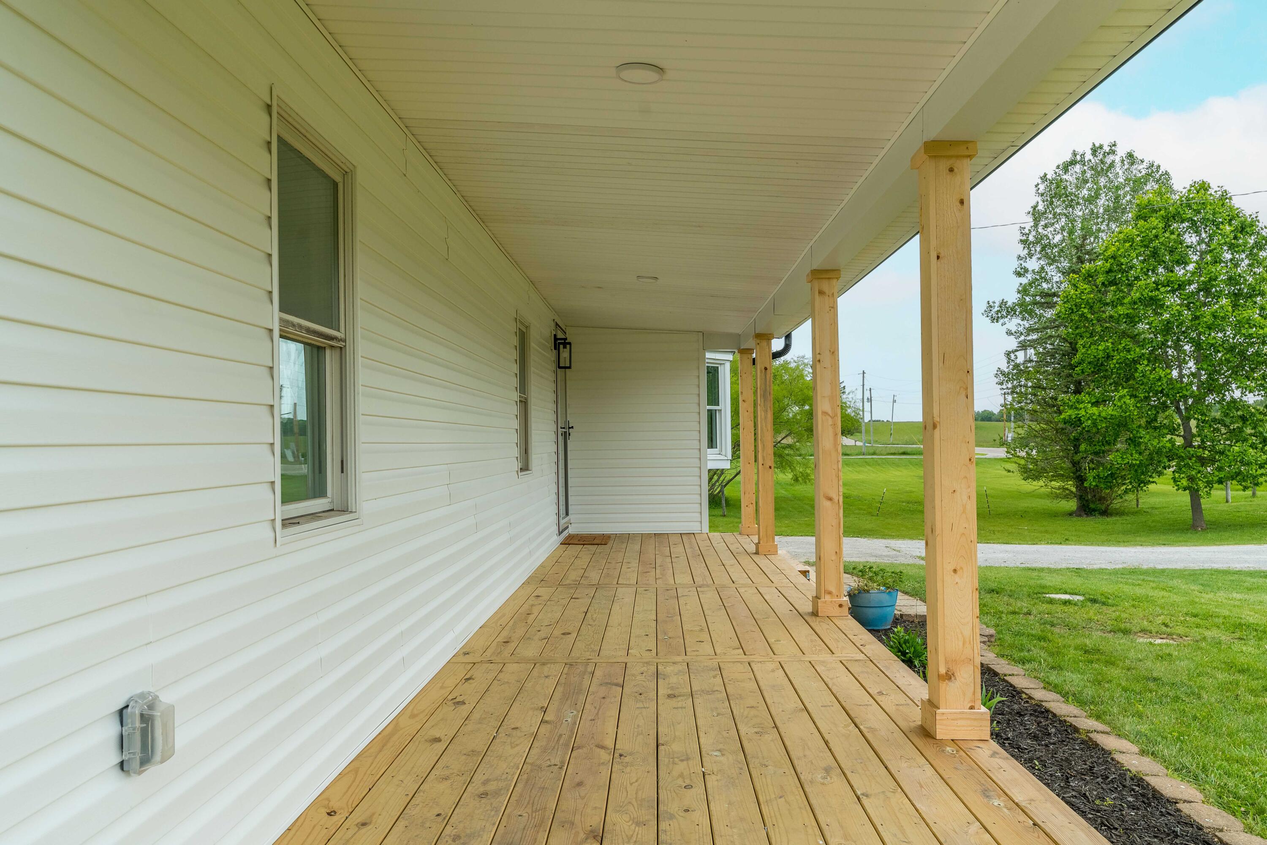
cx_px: 634
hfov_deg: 67.4
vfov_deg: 47.9
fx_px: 950
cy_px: 422
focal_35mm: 27
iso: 500
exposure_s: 1/320
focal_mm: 27
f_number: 8
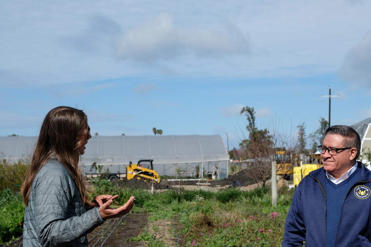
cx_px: 191
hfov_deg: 32.4
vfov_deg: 21.8
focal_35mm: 62
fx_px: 639
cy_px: 157
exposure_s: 1/1250
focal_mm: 31.5
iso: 200
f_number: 5.6
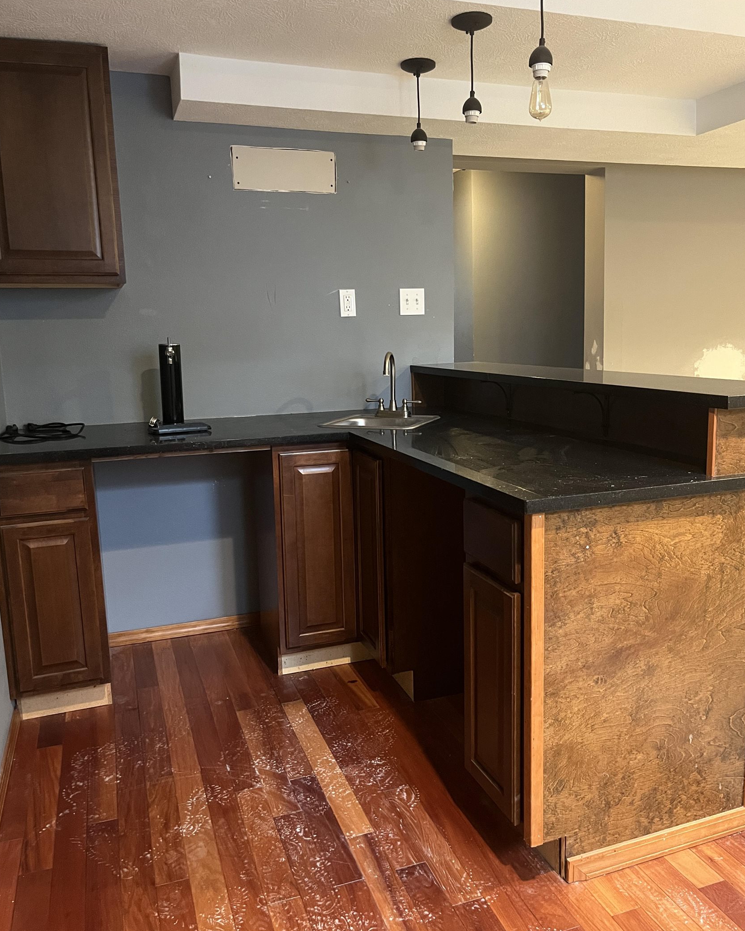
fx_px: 772
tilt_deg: -9.3
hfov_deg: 51.5
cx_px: 379
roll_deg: +1.8
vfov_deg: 62.2
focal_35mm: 28
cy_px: 458
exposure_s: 1/30
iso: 640
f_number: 1.6
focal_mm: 5.1
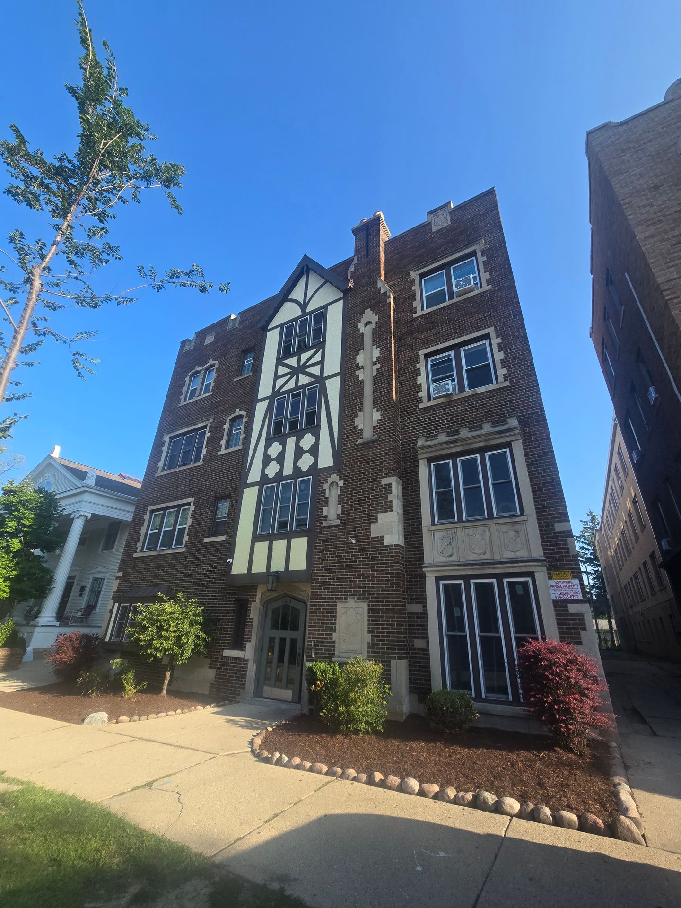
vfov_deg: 106.2
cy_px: 454
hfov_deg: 89.9
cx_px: 340
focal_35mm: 13
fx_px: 341
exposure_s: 1/829
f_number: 2.2
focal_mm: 2.2
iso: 50
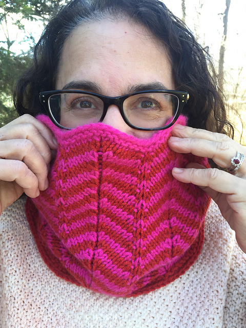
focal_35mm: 29
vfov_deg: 61.7
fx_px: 275
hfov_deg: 48.2
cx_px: 123
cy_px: 164
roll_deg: -0.7
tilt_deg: -15.3
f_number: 2.2
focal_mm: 4.15
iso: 50
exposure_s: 1/120
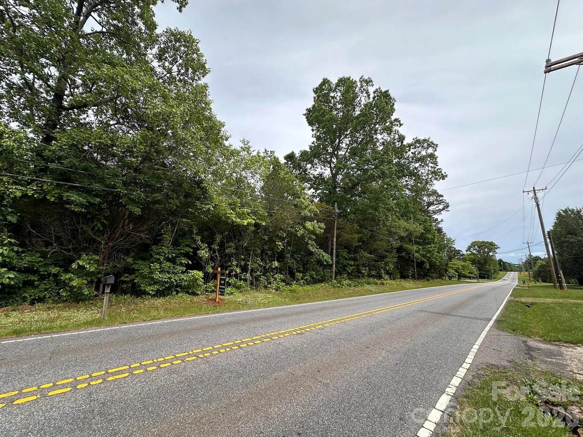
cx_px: 292
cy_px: 218
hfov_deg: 102.1
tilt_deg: +12.0
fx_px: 236
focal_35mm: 14
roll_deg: -0.1
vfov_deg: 85.7
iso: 40
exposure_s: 1/759
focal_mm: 2.22
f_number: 2.2
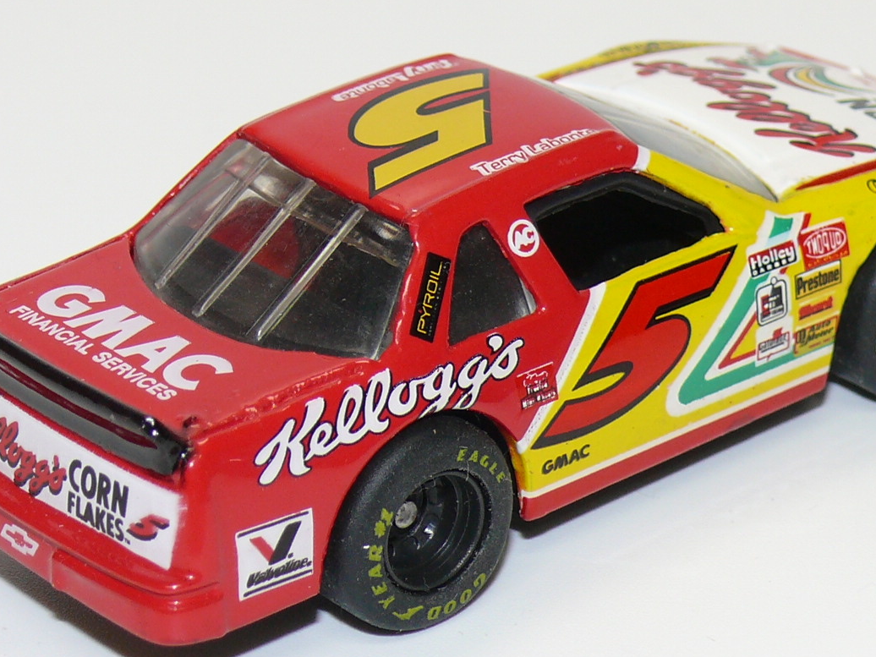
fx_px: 4378
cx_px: 471
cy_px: 269
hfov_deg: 11.4
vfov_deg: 8.6
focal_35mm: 173
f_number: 4
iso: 100
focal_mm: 14.1
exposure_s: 1/30
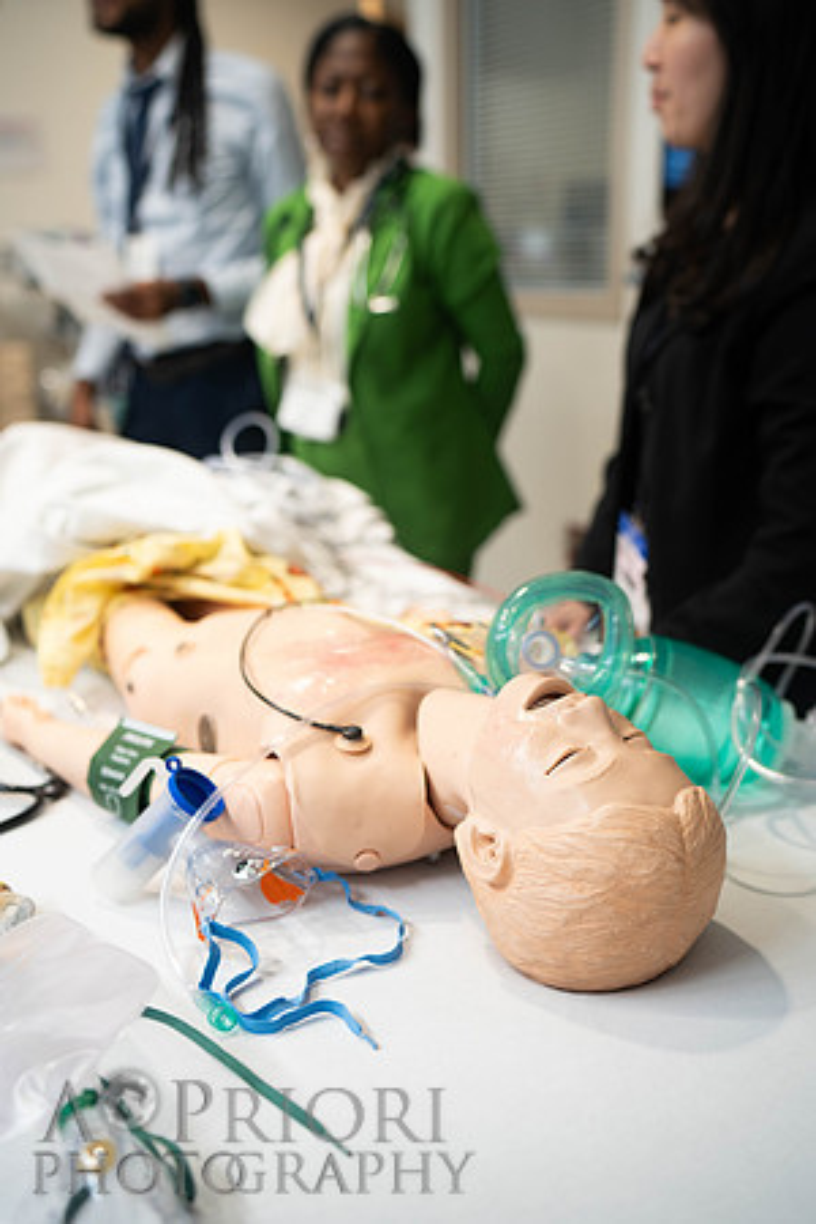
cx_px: 408
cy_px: 612
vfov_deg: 54.4
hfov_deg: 37.9
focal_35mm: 35
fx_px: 1190
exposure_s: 1/160
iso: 640
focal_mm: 35
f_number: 2.2
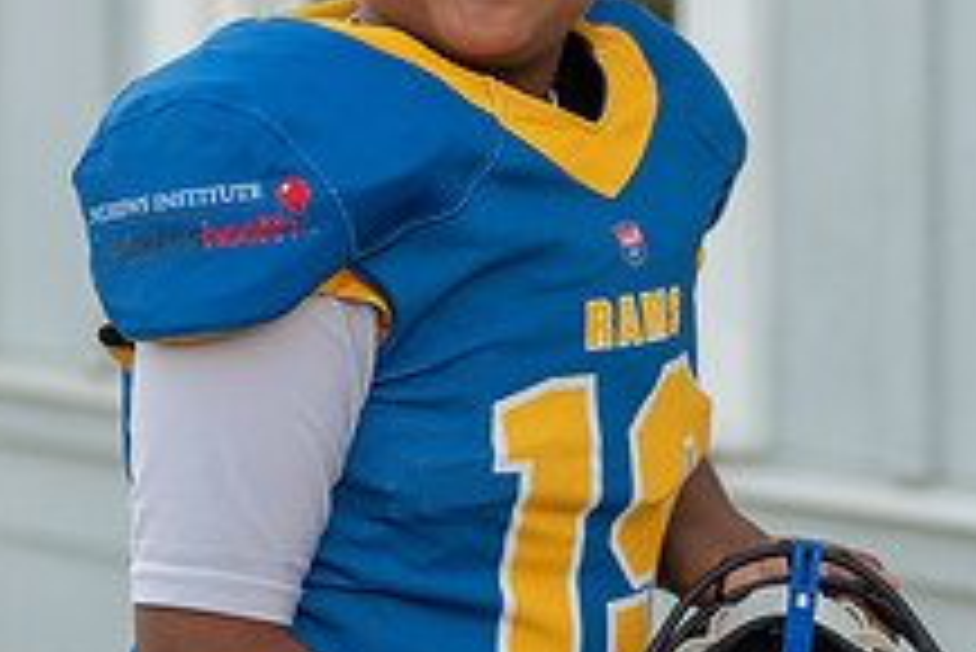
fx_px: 5073
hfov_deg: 11.0
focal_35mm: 187
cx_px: 553
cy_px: 254
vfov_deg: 7.4
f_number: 2.8
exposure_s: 1/320
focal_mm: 70
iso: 500
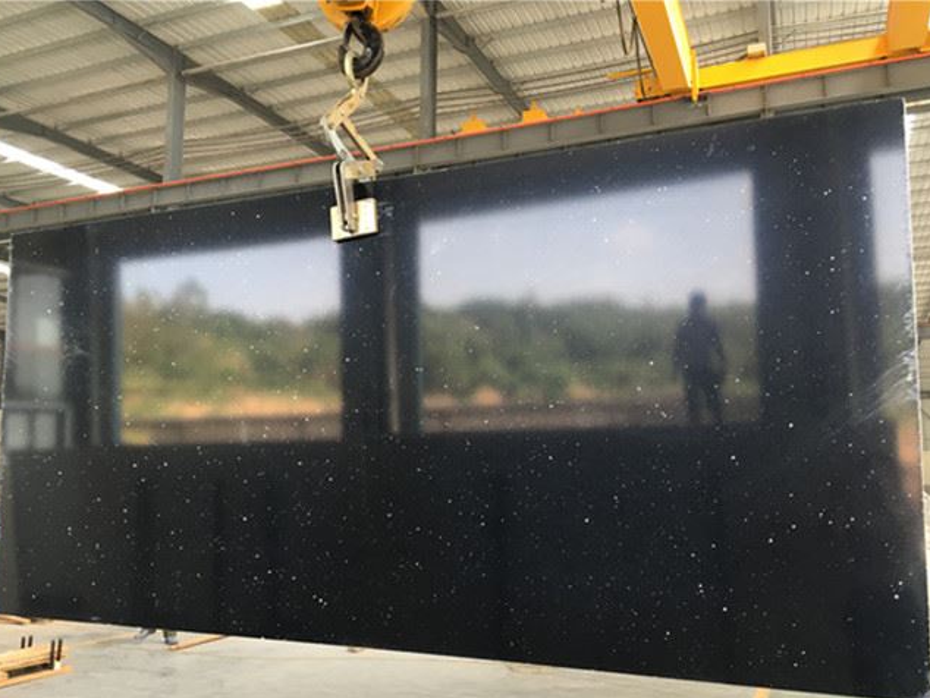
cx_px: 450
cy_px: 383
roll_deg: -1.7
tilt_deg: +5.7
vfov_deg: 44.1
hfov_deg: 56.8
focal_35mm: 32
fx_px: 860
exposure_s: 1/33
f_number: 2.2
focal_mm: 4.15
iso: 25
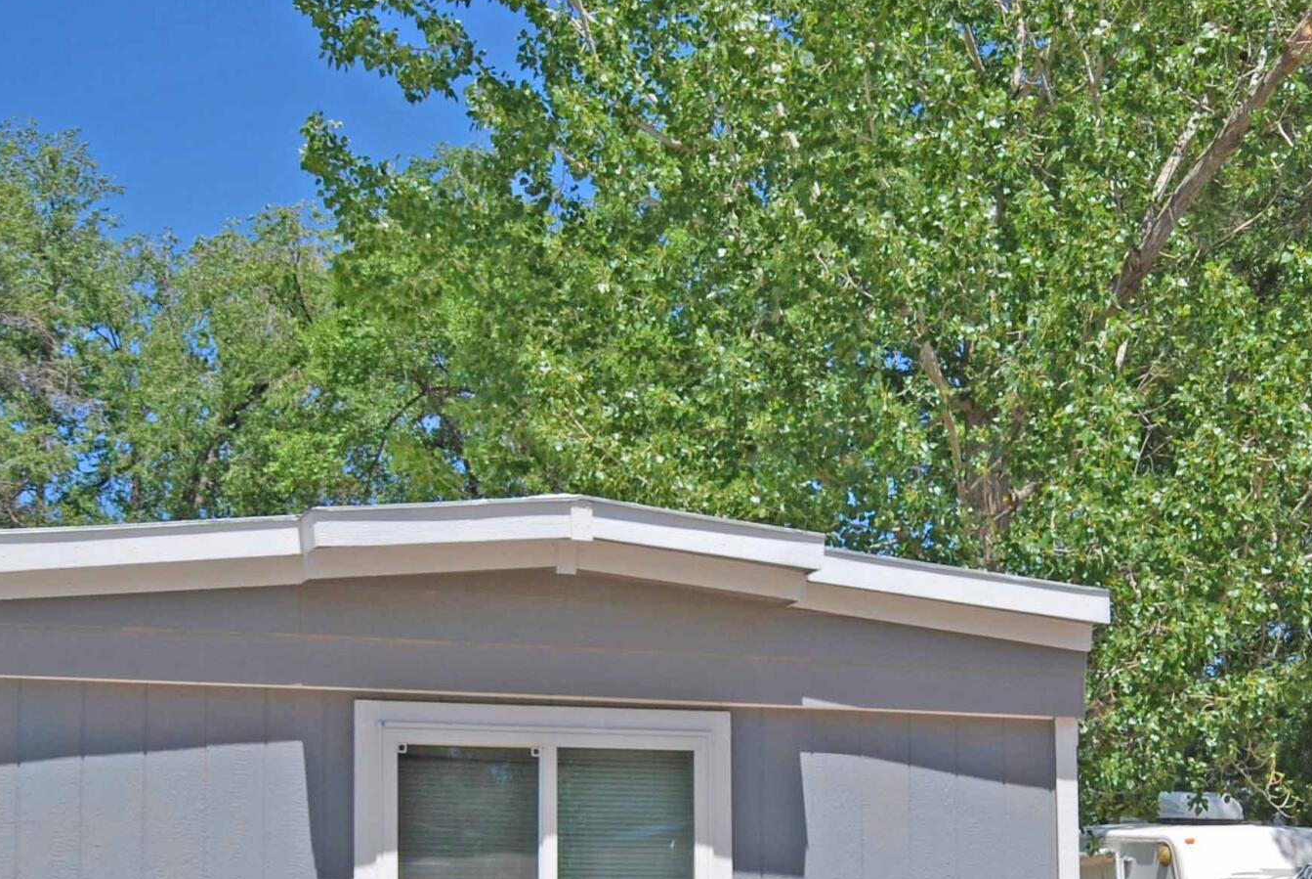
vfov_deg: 20.0
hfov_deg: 29.9
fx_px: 2445
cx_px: 804
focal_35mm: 67
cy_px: 801
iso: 100
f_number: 9
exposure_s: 1/200
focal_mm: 20
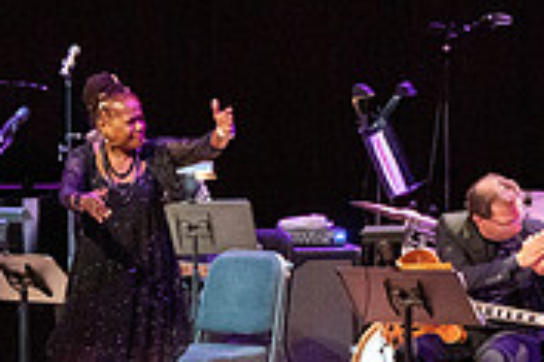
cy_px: 154
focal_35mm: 375
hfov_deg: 5.5
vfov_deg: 3.7
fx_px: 5661
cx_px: 90
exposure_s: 1/320
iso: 5000
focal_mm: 100
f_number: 8
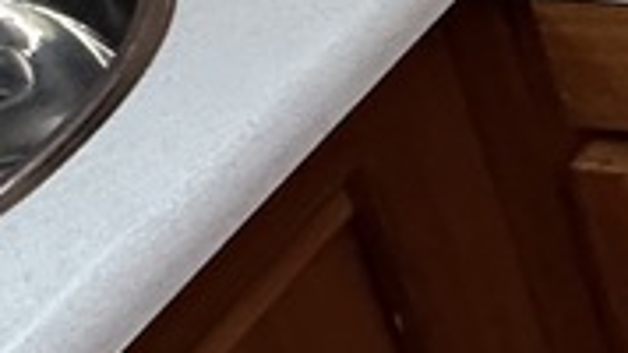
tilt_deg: -22.4
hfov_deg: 15.2
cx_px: 1369
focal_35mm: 103
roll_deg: +2.0
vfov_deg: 10.1
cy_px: -530
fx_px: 1715
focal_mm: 2.22
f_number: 2.2
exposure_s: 1/60
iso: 640
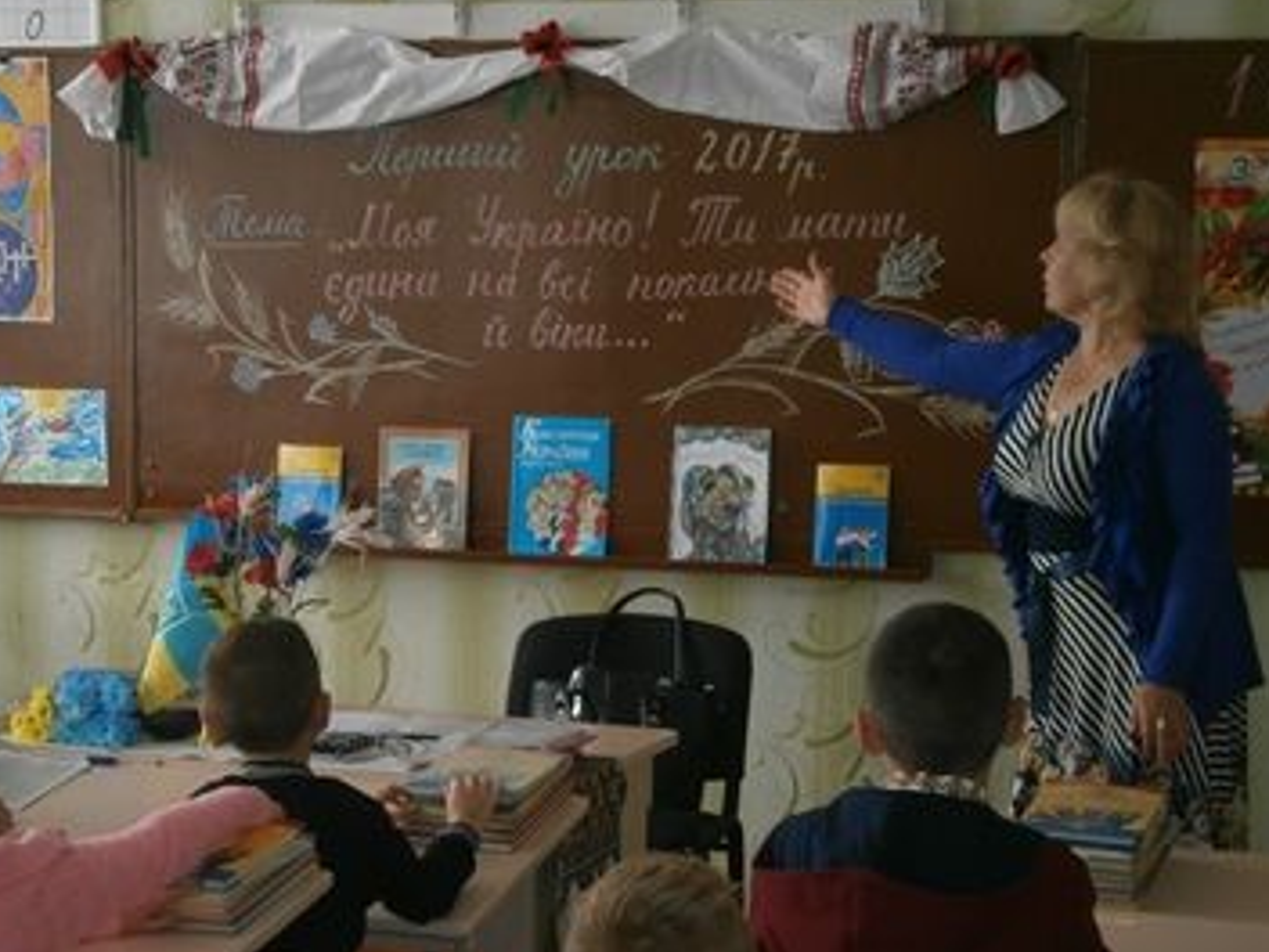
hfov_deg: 21.0
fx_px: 3409
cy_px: 555
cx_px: 483
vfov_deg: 15.9
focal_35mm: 93
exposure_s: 1/50
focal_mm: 13
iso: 160
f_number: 4.4
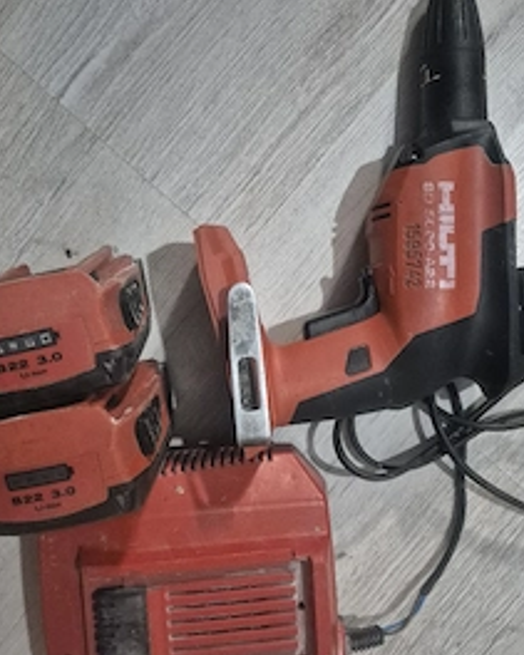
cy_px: 372
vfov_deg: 52.7
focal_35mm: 34
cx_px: 256
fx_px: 659
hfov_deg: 43.3
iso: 2000
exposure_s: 1/100
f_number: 1.8
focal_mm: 5.4
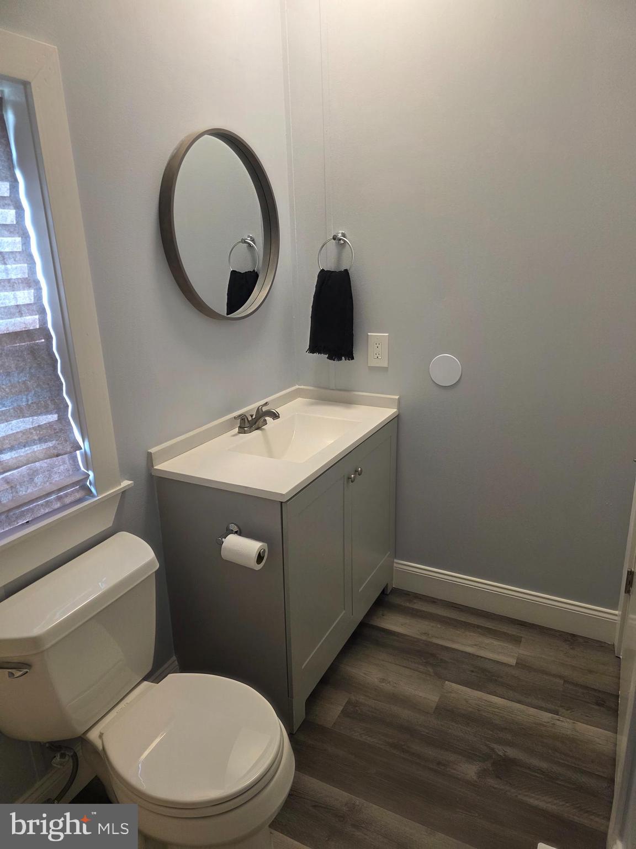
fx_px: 563
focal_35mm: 23
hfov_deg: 58.9
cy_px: 424
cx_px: 318
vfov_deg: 73.9
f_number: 1.7
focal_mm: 6.3
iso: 160
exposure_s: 1/120
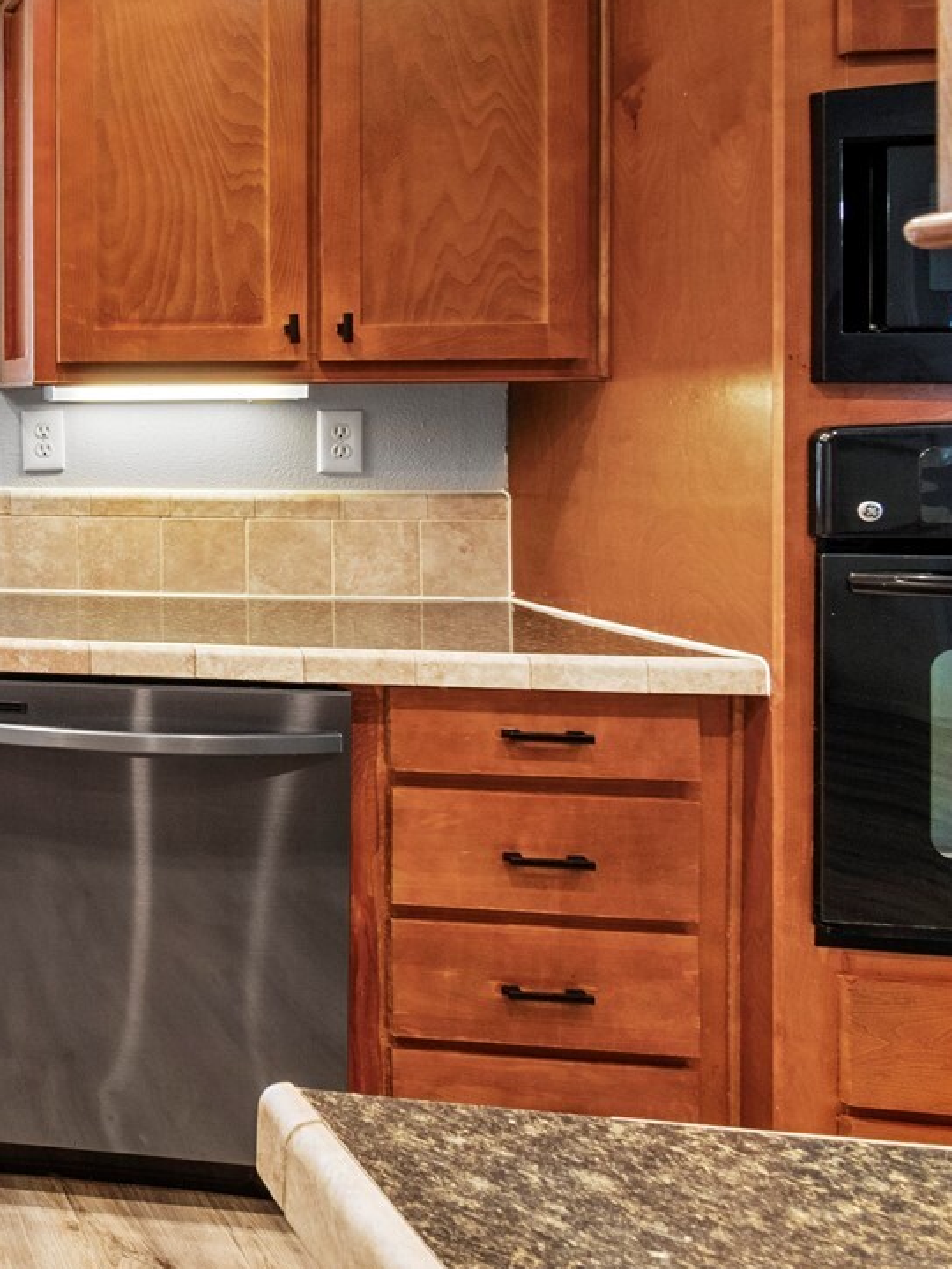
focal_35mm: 34
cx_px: -537
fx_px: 1247
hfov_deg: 26.8
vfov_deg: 53.2
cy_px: 456
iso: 200
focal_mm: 10
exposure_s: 1/2
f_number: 9
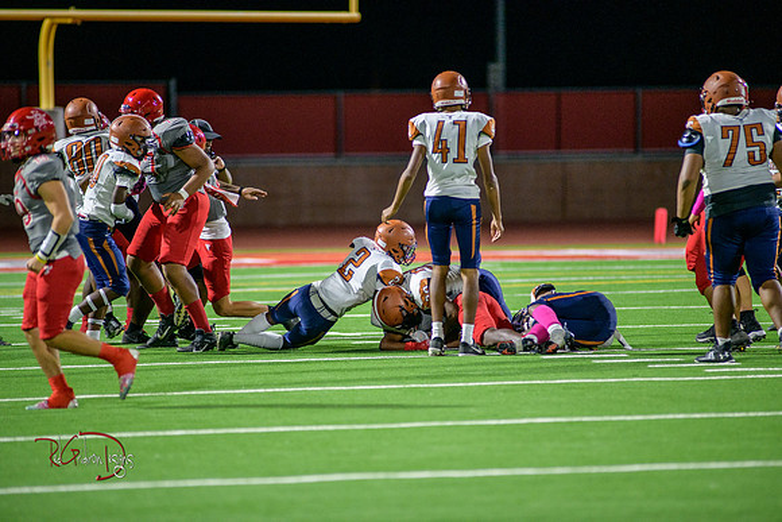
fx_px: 6518
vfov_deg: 4.6
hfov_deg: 6.9
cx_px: 391
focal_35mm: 300
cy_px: 261
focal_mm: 300
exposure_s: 1/500
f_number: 2.8
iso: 2000
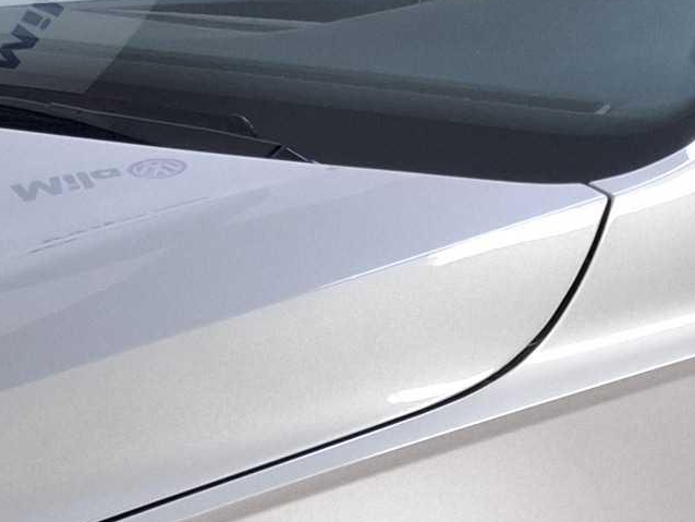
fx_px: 2952
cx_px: 289
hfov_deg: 13.4
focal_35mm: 147
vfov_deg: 9.8
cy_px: 765
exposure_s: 1/60
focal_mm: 5.54
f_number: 1.8
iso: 200
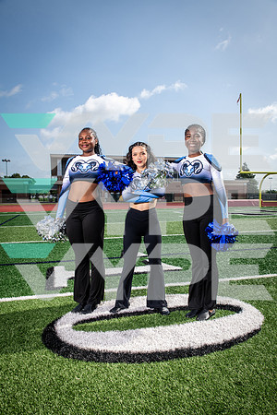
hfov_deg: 49.6
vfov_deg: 69.4
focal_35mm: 26
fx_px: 300
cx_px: 138
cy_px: 208
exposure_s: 1/400
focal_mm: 26
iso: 125
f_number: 7.1
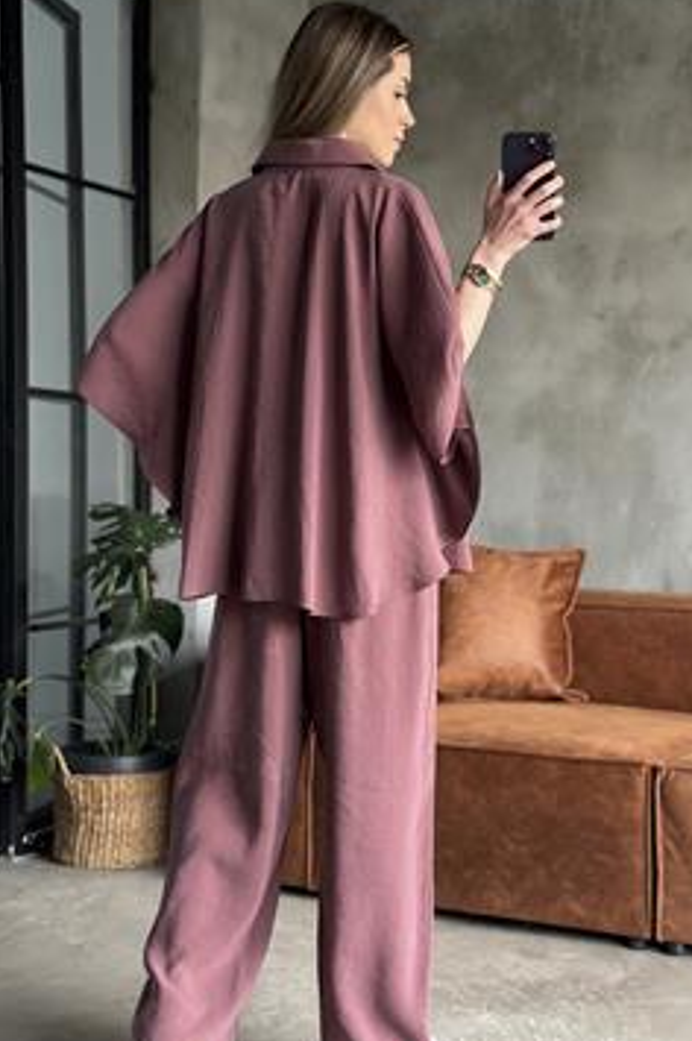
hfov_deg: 22.6
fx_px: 1733
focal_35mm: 60
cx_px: 393
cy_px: 537
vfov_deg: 33.4
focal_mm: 6.86
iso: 250
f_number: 1.78
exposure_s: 1/60
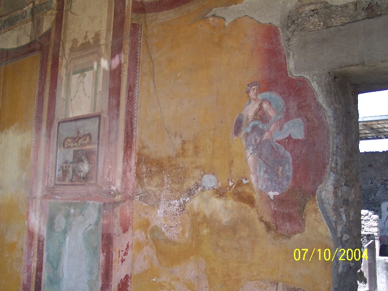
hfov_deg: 49.0
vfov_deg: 37.7
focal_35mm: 38
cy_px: 146
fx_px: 426
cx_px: 194
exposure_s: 1/350
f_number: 2.8
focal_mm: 8
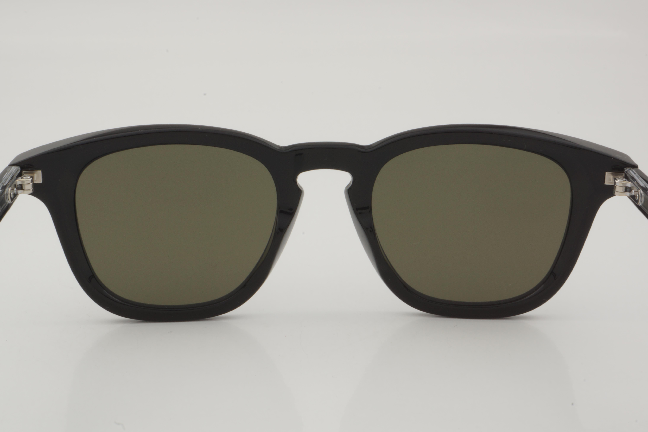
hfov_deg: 27.0
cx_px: 324
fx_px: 1350
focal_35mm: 75
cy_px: 216
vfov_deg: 18.2
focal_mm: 50
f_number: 32
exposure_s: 1/3
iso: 100
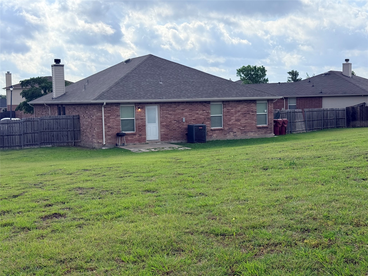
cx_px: 184
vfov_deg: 30.3
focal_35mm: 48
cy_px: 138
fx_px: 510
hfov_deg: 39.7
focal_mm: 6.76
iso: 100
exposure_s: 1/7874
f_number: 1.78
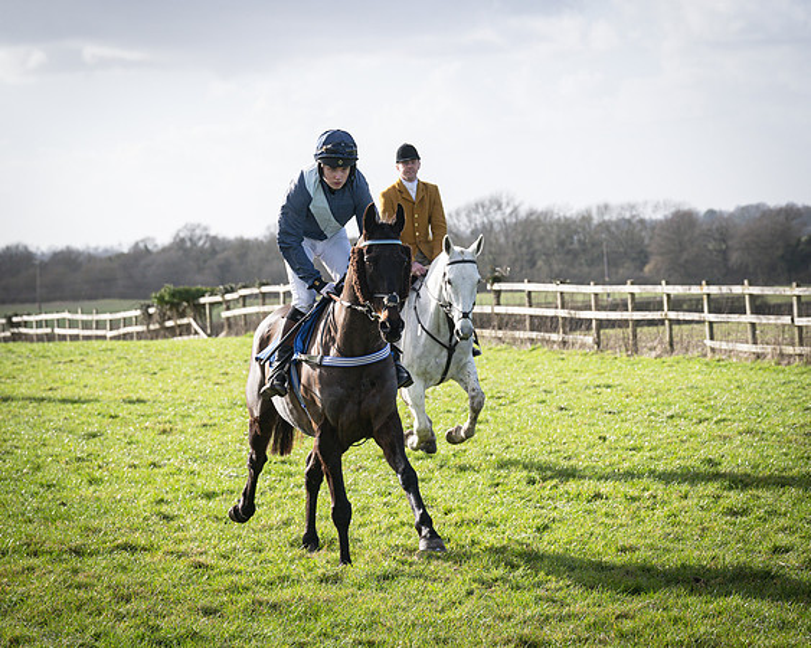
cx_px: 487
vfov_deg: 9.5
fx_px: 3894
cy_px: 324
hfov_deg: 11.9
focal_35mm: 162
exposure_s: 1/1250
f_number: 5
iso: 400
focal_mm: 96
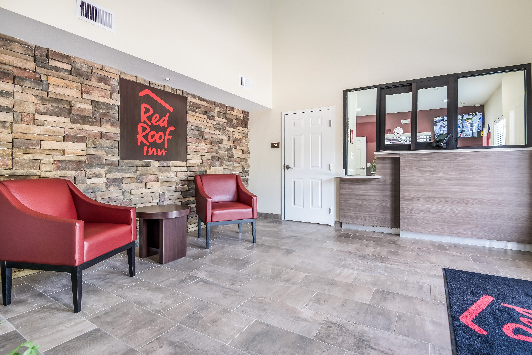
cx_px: 260
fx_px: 251
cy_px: 172
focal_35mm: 17
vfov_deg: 70.4
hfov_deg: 93.3
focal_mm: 16
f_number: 8
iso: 400
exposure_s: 1/6
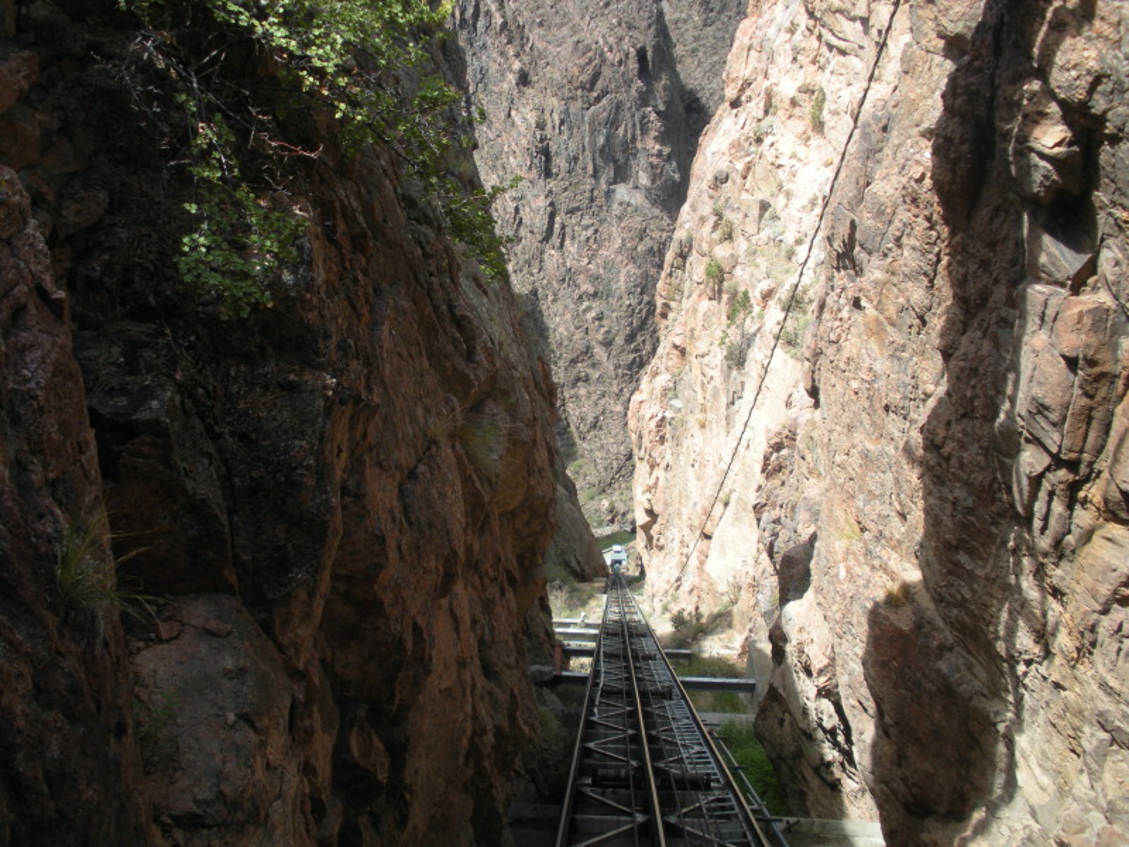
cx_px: 564
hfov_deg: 51.4
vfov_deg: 39.7
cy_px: 424
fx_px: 1174
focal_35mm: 36
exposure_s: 1/291
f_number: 3.5
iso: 64
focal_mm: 6.3
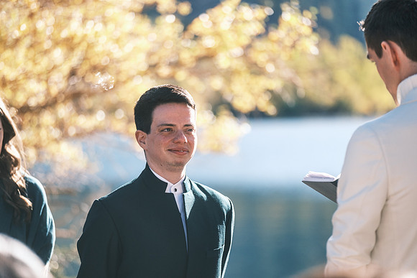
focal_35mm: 210
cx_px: 208
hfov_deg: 9.8
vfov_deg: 6.5
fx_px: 2433
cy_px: 139
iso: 200
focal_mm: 140
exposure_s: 1/1400
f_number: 2.8
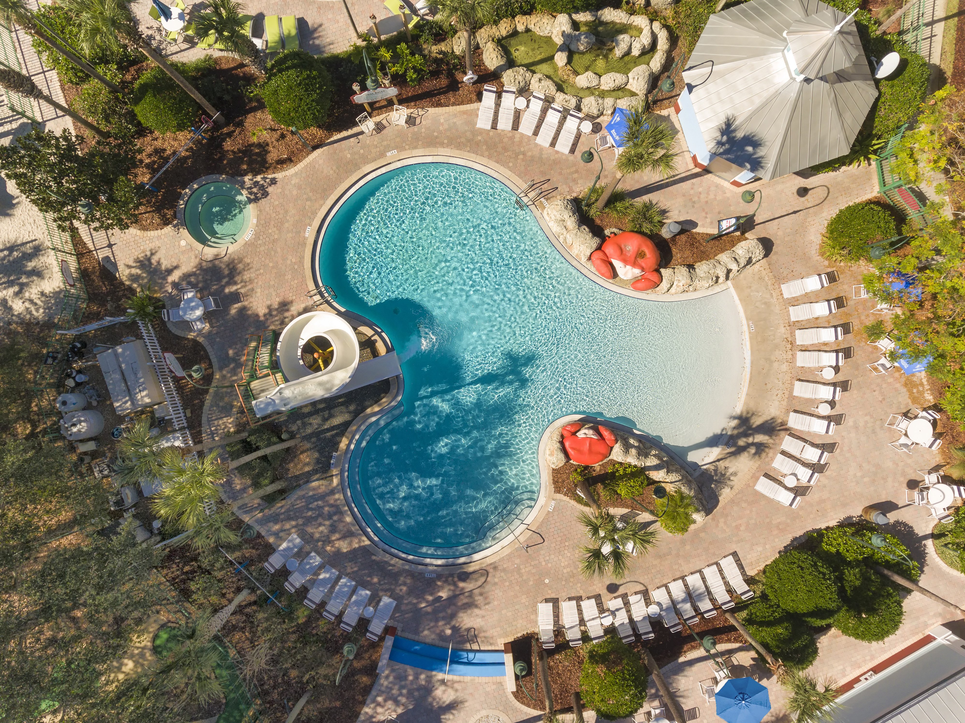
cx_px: 482
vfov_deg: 65.9
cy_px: 362
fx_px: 557
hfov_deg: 81.8
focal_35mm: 20
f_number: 2.8
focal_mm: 3.61
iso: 100
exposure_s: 1/1400
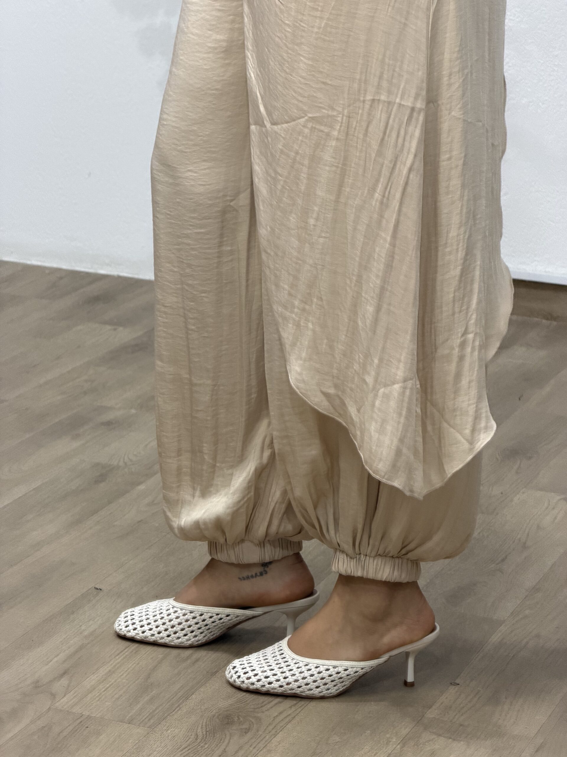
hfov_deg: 14.8
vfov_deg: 19.6
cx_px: 284
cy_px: 378
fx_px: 2184
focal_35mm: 100
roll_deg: -1.1
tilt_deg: -35.7
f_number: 2.8
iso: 400
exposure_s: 1/100
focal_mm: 16.89
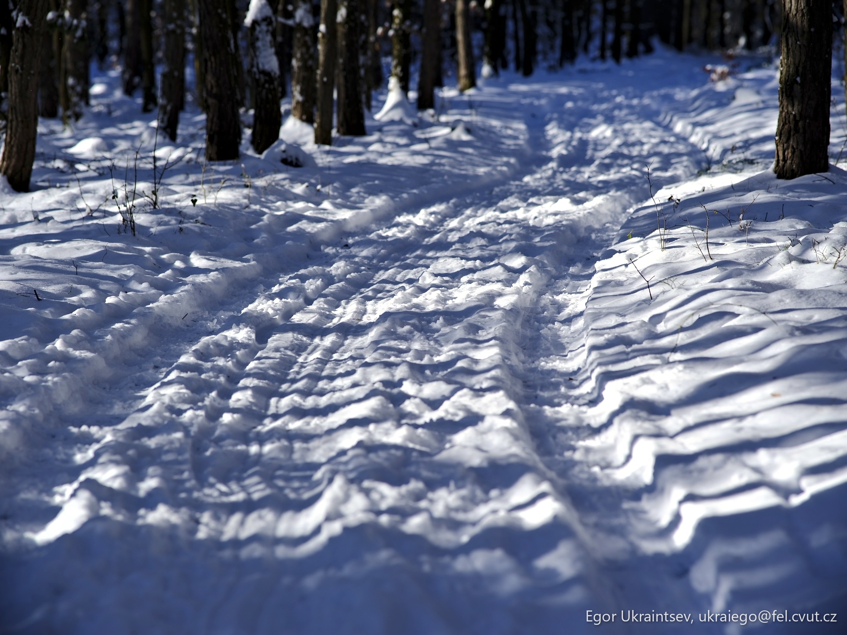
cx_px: 424
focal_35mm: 158
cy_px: 318
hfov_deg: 12.5
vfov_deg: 9.4
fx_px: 3866
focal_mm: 200
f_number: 5.6
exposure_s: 1/300
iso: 100
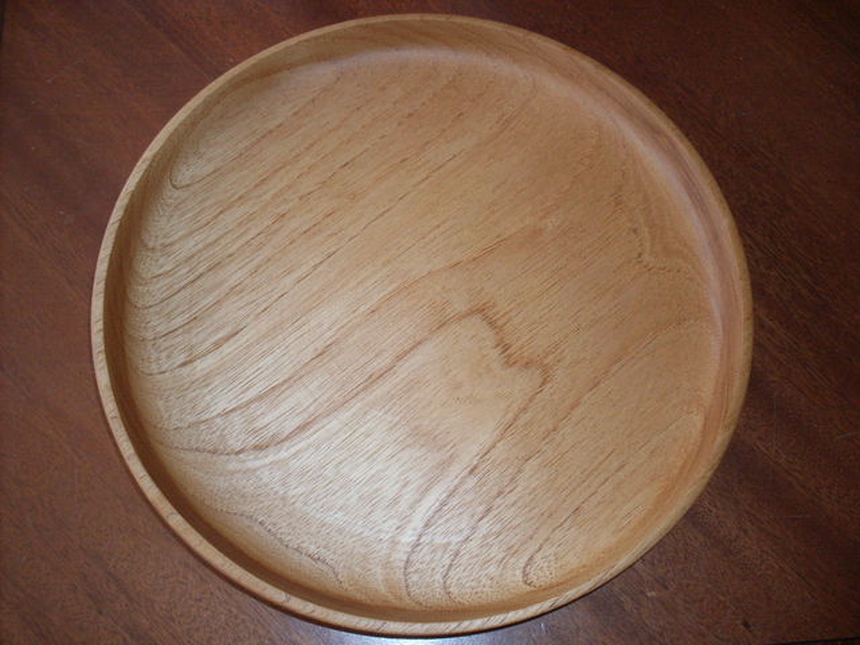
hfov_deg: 49.0
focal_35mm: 38
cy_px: 322
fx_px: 944
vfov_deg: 37.7
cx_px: 430
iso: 100
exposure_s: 1/45
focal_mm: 6.3
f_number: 2.8
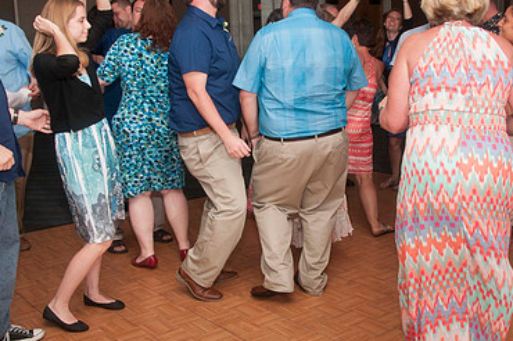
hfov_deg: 41.8
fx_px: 669
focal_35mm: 47
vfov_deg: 28.6
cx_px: 306
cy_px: 157
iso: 400
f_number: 5.6
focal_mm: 20
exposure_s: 1/60
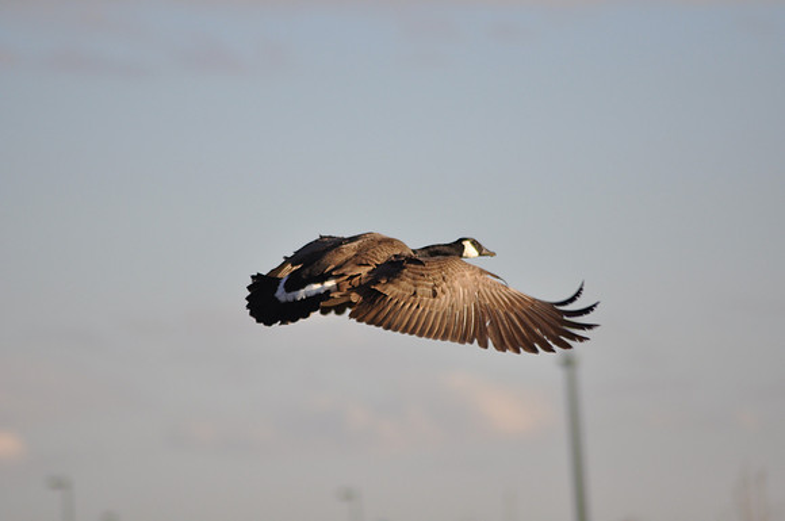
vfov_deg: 3.0
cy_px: 260
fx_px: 9799
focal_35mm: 450
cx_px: 392
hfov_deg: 4.6
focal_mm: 300
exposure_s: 1/1600
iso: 400
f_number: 6.3
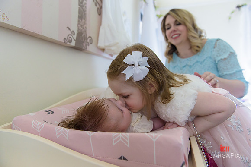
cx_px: 126
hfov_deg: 73.7
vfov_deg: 53.2
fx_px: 167
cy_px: 84
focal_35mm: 24
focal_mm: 24
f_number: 3.2
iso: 1600
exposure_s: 1/125
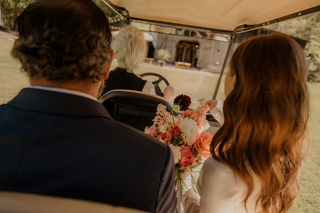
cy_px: 106
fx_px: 213
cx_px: 160
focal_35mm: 24
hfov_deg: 73.7
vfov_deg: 53.2
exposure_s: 1/1000
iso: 400
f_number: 2.8
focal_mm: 24
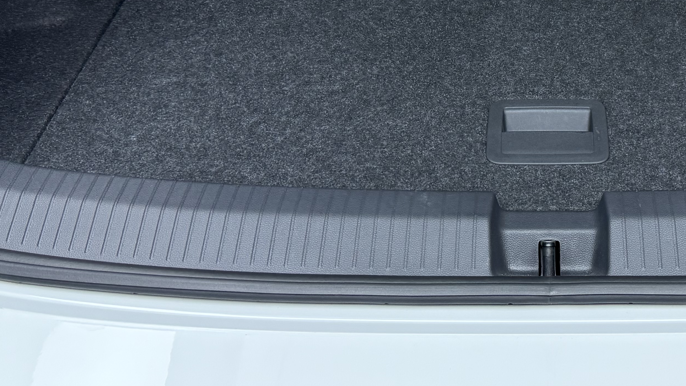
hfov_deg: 34.0
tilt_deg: -30.2
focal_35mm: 60
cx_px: 538
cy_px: -17
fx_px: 1091
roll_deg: +1.0
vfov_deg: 19.4
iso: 250
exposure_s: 1/100
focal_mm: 6.76
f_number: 1.78
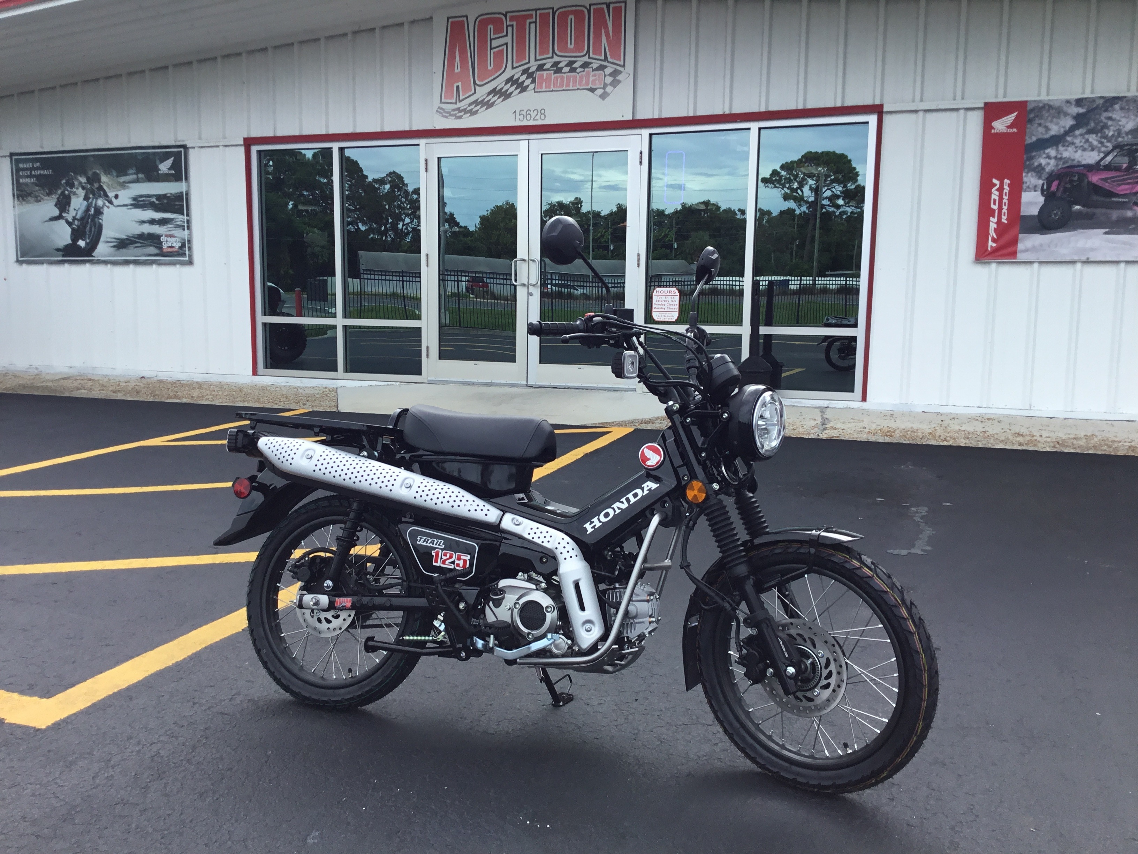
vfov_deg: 45.4
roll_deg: -0.8
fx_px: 1019
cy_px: 427
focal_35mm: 31
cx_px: 569
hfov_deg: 58.4
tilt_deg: -7.1
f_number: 2.4
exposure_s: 1/525
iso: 25
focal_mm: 3.3
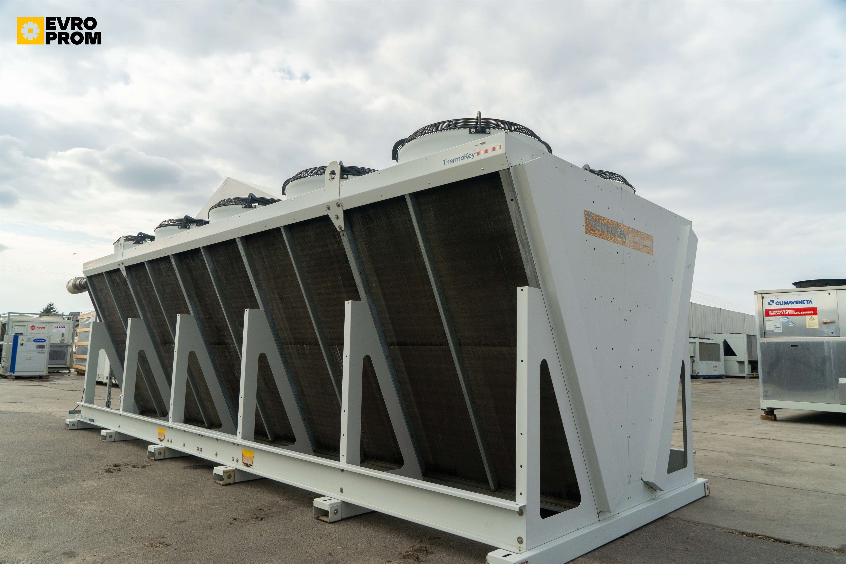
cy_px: 282
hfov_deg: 73.7
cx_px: 423
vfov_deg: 53.1
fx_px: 564
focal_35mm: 24
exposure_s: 1/250
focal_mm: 24
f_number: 10
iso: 320
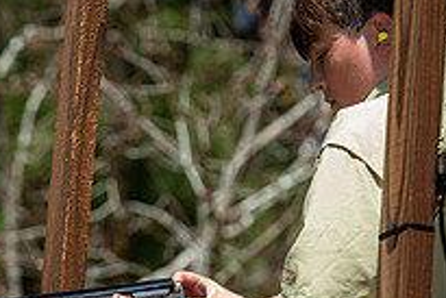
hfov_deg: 4.2
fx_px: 6124
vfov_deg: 2.8
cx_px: 113
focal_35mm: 494
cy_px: 294
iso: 80
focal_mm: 175
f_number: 6.3
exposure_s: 1/250
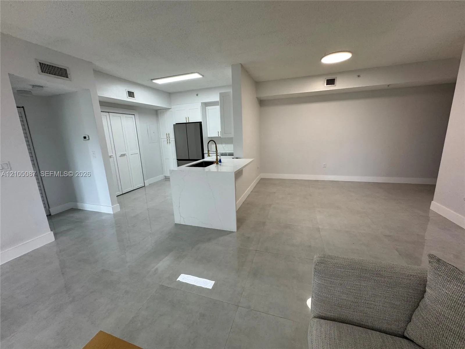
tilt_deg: -14.3
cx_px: 232
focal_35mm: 14
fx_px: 188
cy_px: 174
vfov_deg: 85.7
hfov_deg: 102.1
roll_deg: +2.6
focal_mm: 2.22
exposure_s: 1/120
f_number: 2.2
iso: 125
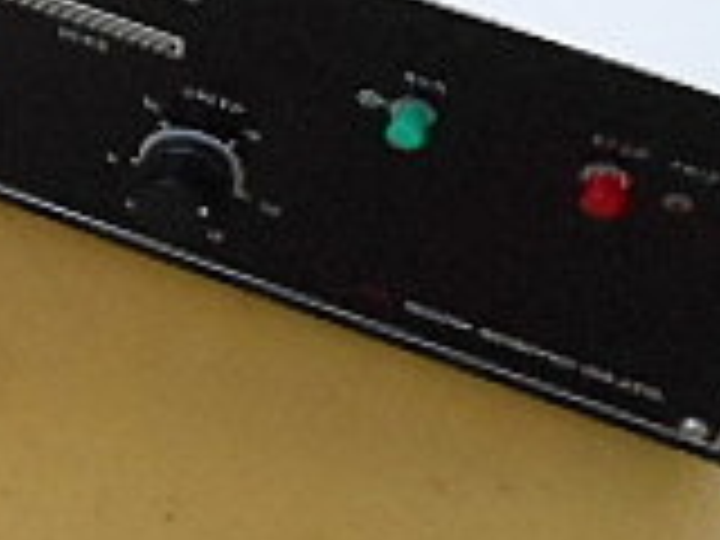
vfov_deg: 13.9
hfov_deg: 16.9
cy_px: -50
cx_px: -410
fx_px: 2163
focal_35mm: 104
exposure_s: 1/125
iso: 800
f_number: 3.4
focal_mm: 4.7
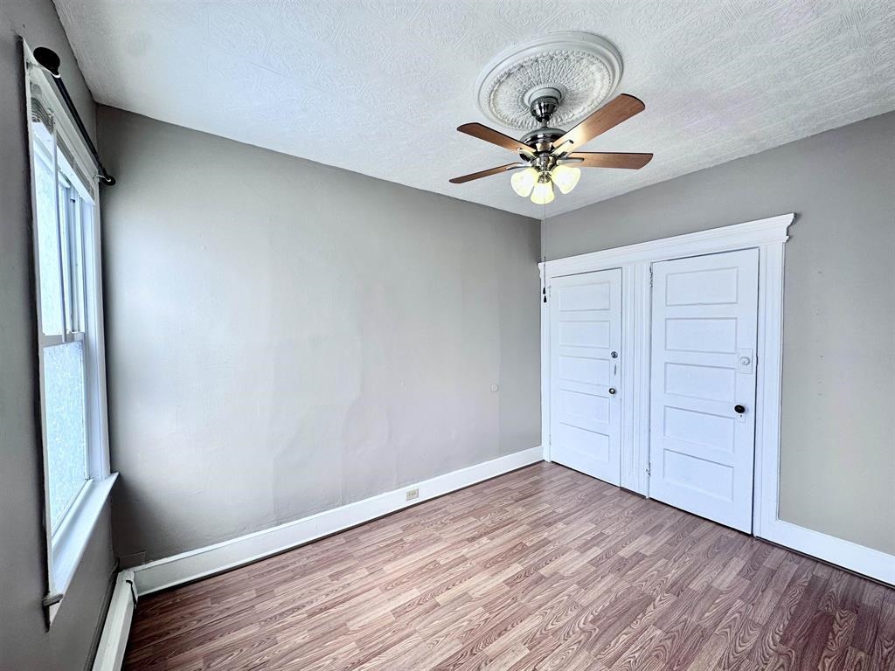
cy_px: 336
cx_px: 448
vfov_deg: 85.7
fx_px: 362
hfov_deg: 102.1
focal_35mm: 14
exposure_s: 1/120
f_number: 2.2
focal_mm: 2.22
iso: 50
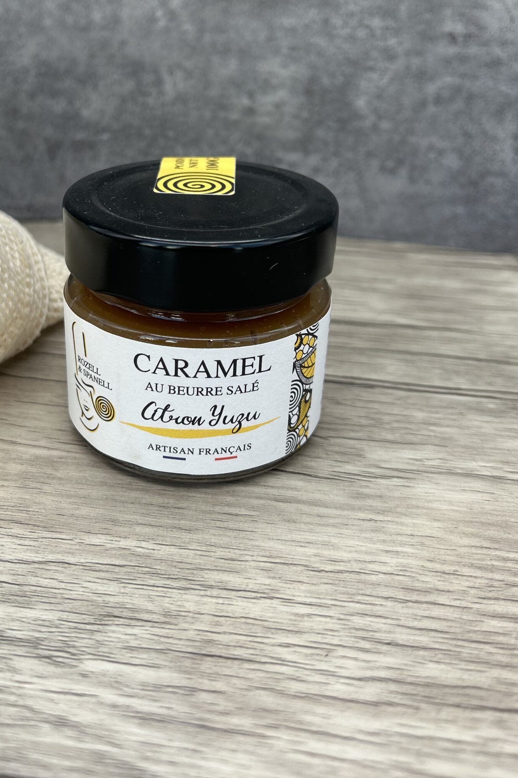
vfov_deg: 51.2
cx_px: 188
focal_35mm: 37
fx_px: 799
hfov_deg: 35.7
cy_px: 281
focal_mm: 5.7
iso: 50
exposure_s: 1/361
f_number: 1.5
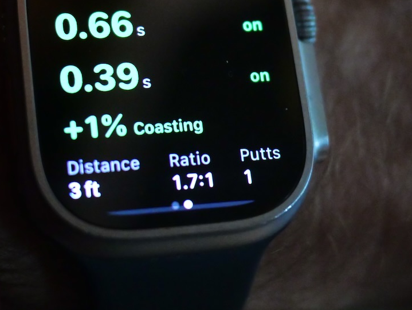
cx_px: 182
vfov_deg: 16.4
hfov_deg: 22.0
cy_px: 48
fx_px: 1060
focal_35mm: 89
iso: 3200
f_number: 1.8
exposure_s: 1/50
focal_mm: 20
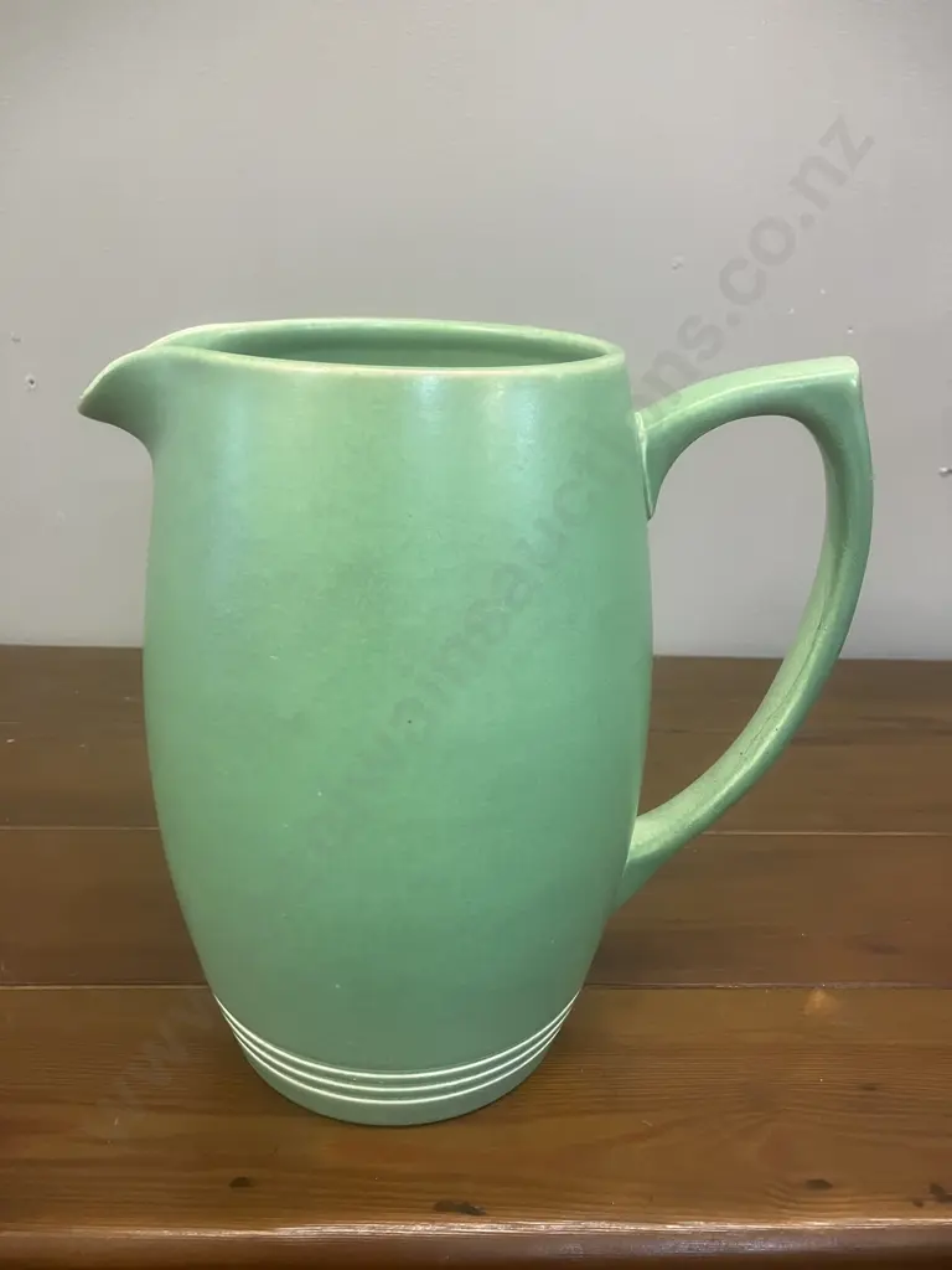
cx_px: 476
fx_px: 1027
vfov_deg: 63.4
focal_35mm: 28
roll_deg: -1.7
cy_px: 635
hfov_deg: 49.7
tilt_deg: -20.6
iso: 200
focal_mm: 3.99
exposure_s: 1/50
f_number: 1.8
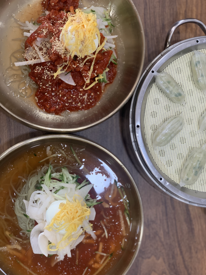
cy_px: 138
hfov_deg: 28.0
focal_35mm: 52
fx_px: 413
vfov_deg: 36.8
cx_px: 103
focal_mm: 6
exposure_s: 1/60
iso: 64
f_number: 2.4
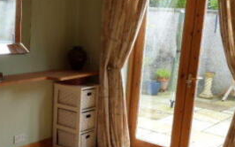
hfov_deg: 34.4
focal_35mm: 58
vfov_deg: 22.2
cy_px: 102
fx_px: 371
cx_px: 61
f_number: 2.8
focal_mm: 4.5
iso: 100
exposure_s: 1/80
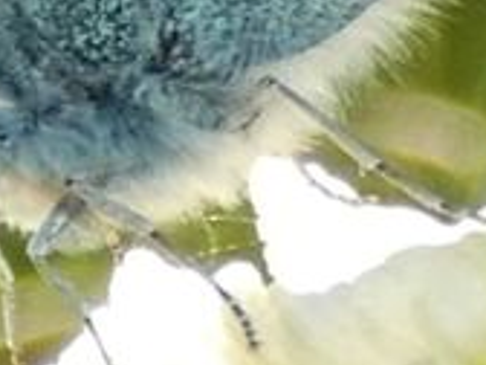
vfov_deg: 6.7
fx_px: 3061
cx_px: 184
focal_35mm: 218
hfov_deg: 9.1
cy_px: -122
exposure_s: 1/100
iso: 80
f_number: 3.7
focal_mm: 7.8
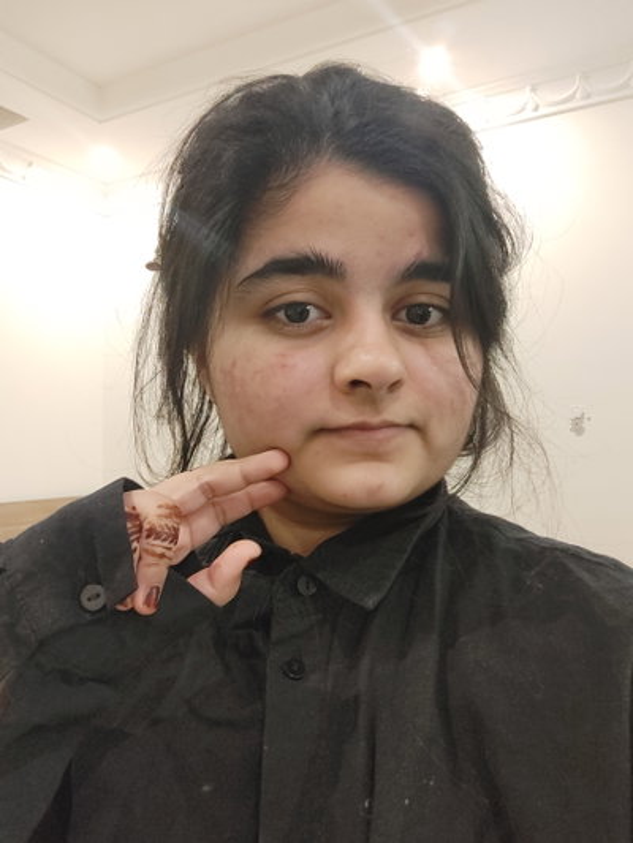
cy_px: 422
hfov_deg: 56.8
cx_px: 316
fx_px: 585
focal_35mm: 24
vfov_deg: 71.6
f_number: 2.45
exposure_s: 1/33.3
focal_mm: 3.26
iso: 445
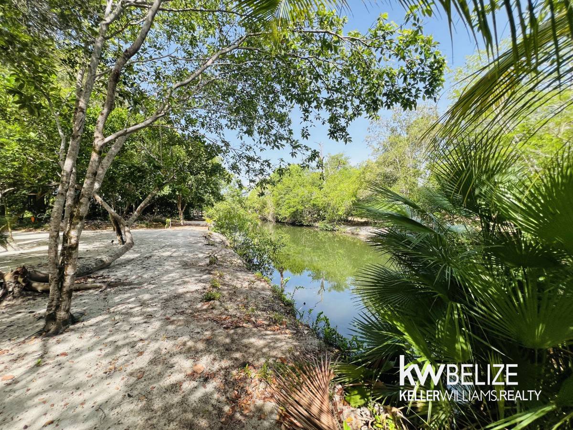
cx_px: 286
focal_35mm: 13
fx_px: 215
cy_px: 215
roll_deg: +2.4
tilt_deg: -6.1
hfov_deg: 106.2
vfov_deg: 89.9
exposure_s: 1/518
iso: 32
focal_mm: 1.57
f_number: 1.8
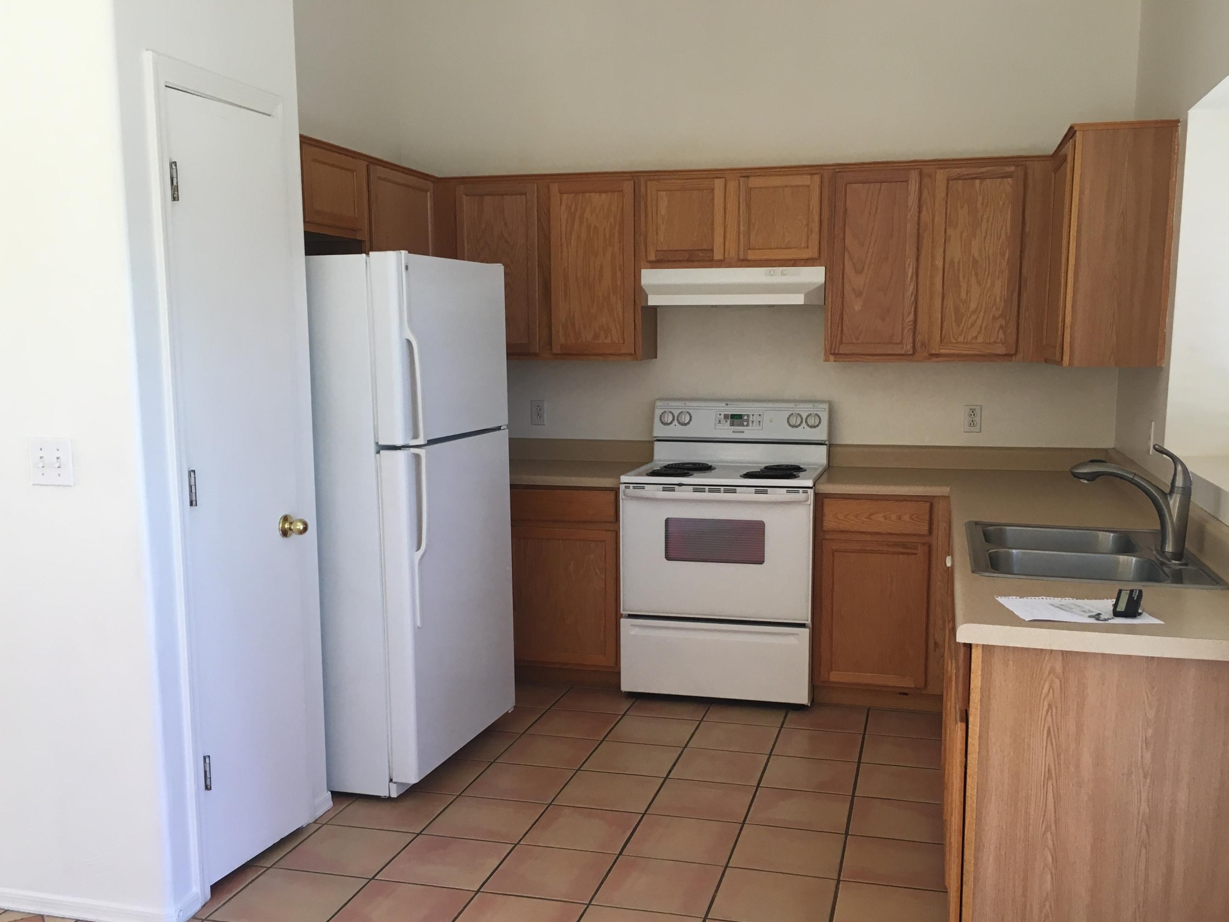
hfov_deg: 55.3
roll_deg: +1.1
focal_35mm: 33
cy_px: 514
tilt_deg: -8.6
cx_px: 631
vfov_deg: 42.9
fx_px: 1172
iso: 32
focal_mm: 4.15
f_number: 2.2
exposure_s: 1/30
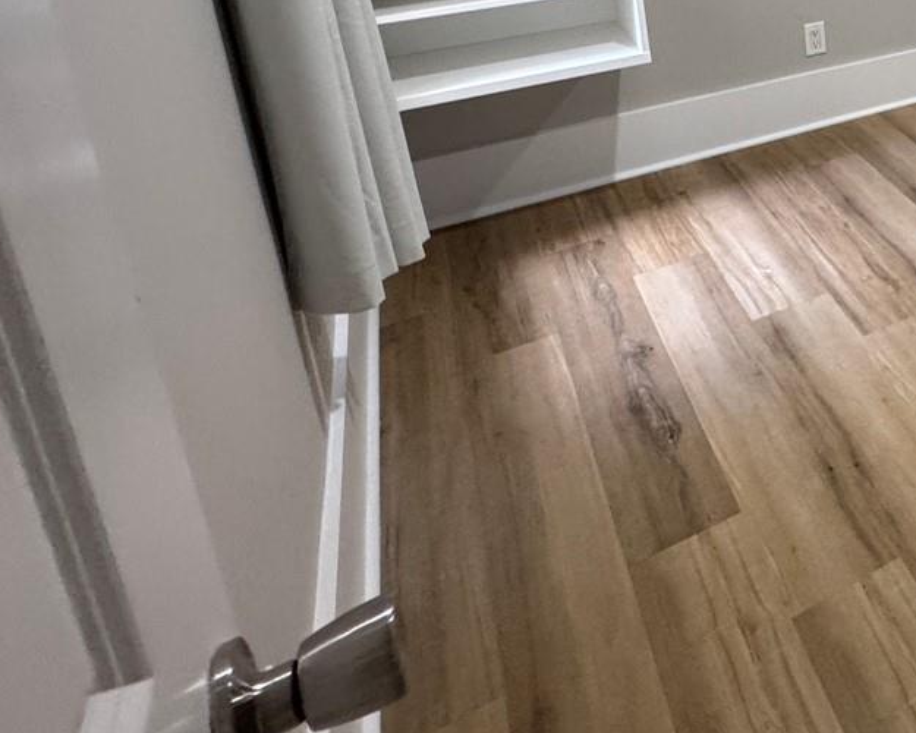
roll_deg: -0.5
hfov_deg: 36.7
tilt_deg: -13.8
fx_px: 949
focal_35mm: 35
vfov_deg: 36.8
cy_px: -40
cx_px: 1149
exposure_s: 1/60
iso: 250
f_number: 2.2
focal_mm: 2.22
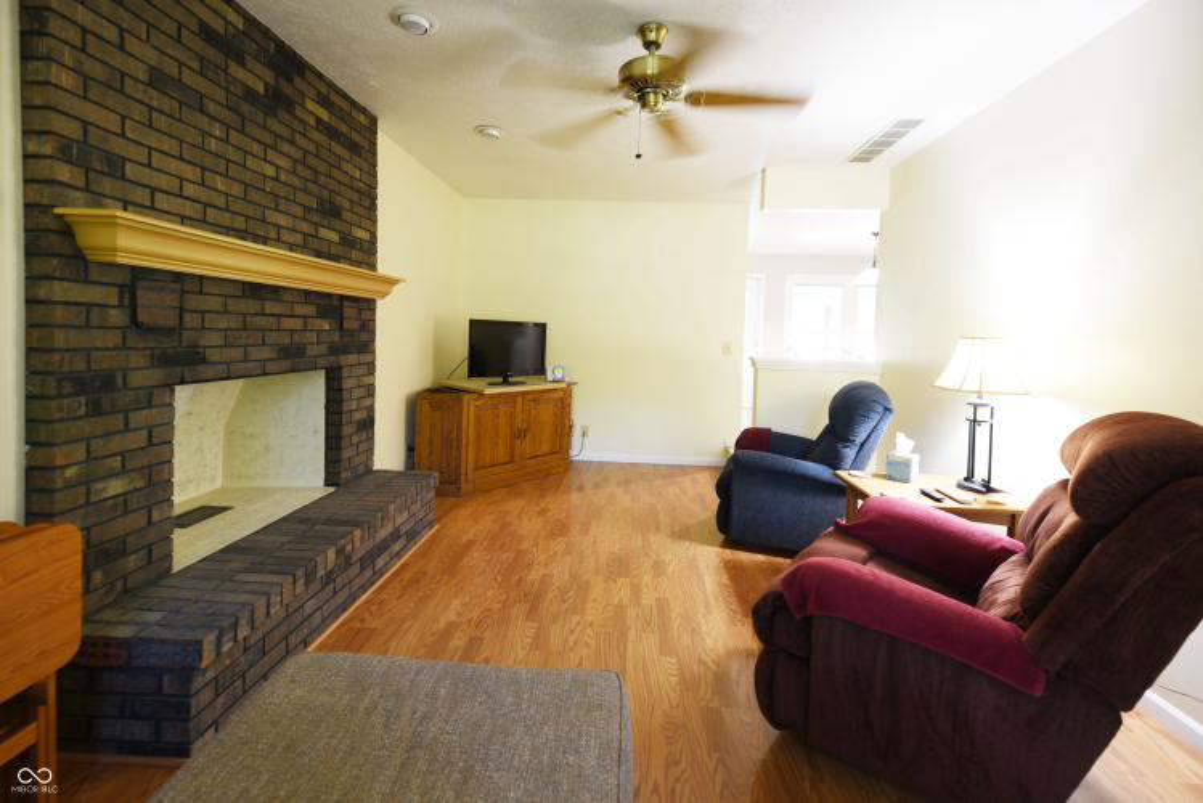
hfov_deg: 104.2
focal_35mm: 14
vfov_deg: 81.3
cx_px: 602
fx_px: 468
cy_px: 402
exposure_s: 1/15
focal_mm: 14
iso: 400
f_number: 2.8
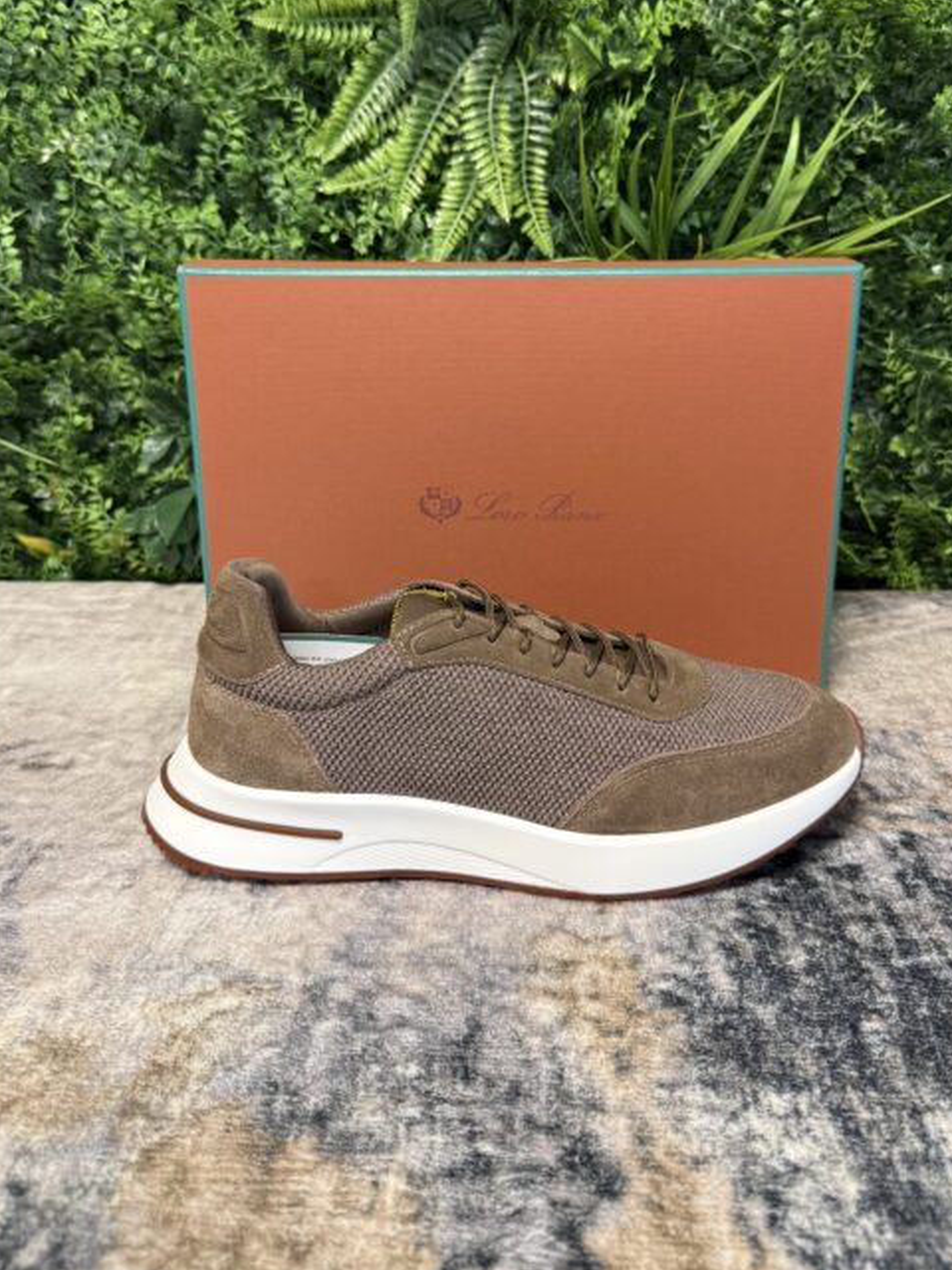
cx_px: 480
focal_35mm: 30
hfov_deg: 46.8
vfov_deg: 59.4
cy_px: 498
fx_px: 1100
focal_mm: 6.76
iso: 200
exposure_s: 1/50
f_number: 1.78
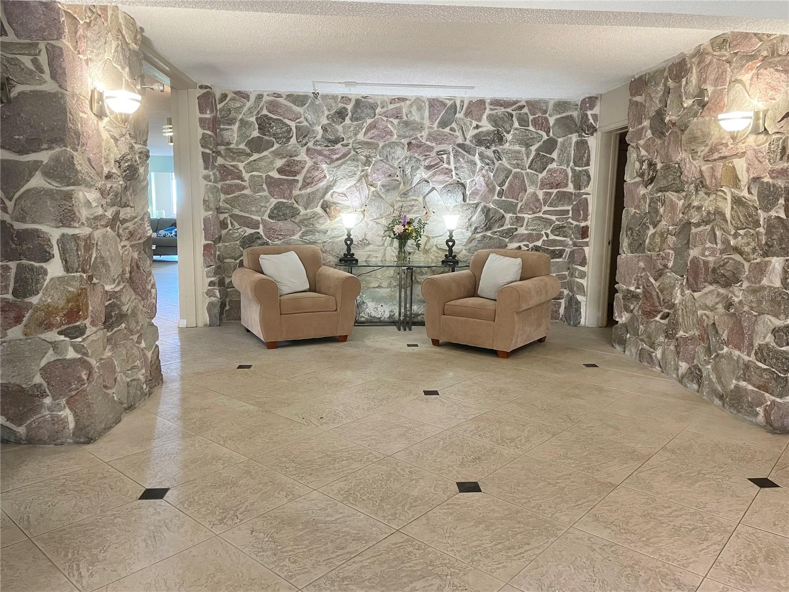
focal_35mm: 26
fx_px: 593
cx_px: 394
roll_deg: -0.3
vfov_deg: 53.1
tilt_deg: -8.8
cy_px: 296
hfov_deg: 67.3
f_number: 1.6
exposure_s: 1/60
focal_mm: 4.2
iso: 320
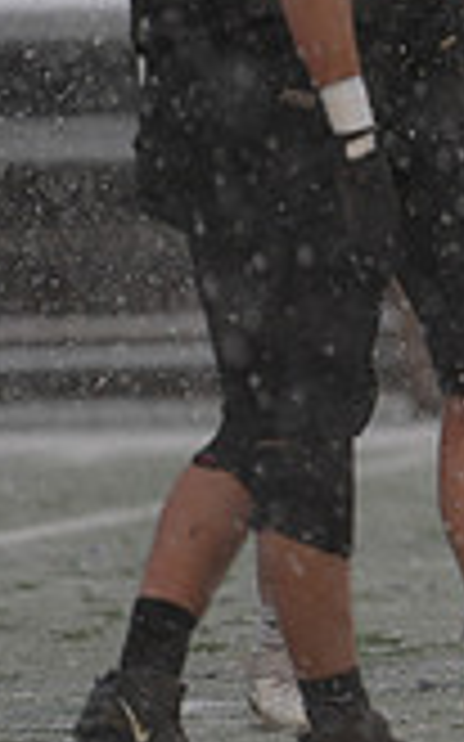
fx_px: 21810
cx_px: 1207
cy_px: -25
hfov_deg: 1.2
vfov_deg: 2.0
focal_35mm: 1077
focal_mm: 300
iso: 320
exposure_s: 1/1600
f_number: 2.8
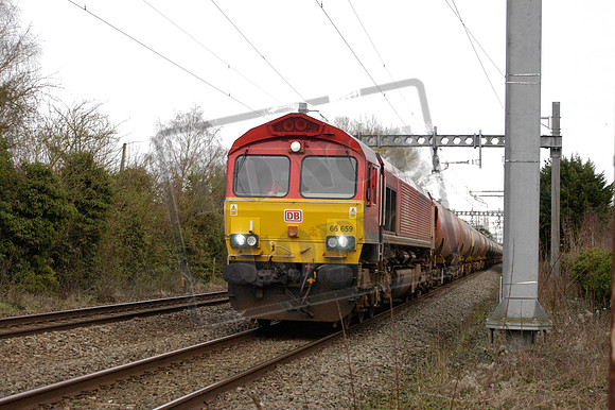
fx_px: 1229
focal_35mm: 72
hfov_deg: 28.1
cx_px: 308
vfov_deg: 18.9
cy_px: 205
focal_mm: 48
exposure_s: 1/1600
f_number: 4.5
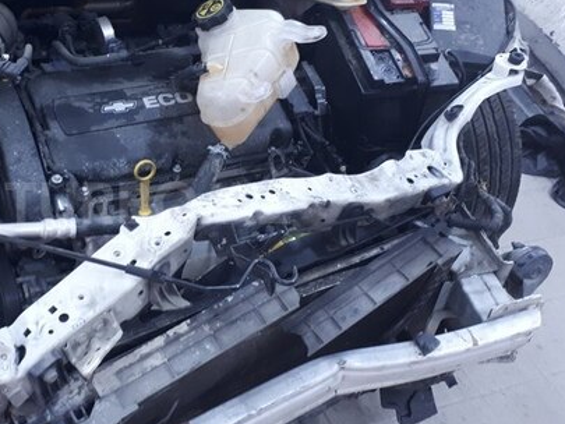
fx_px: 718
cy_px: 203
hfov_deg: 41.8
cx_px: 148
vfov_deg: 32.9
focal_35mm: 44
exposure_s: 1/25
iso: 160
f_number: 1.9
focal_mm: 3.6
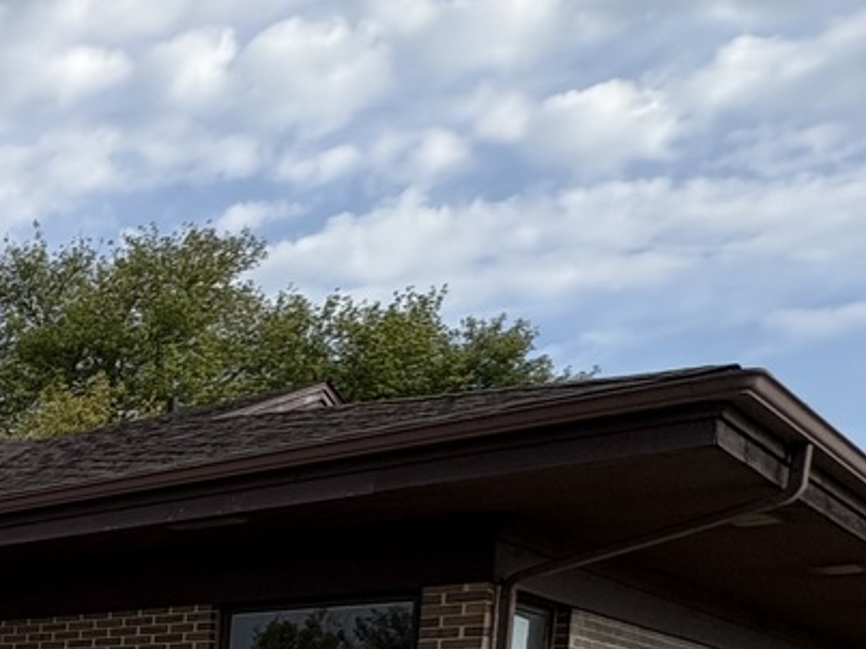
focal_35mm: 50
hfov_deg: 25.5
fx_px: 1250
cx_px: -514
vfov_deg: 25.1
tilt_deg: -4.1
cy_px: 845
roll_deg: -1.4
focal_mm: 2.22
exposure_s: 1/1256
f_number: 2.2
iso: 40
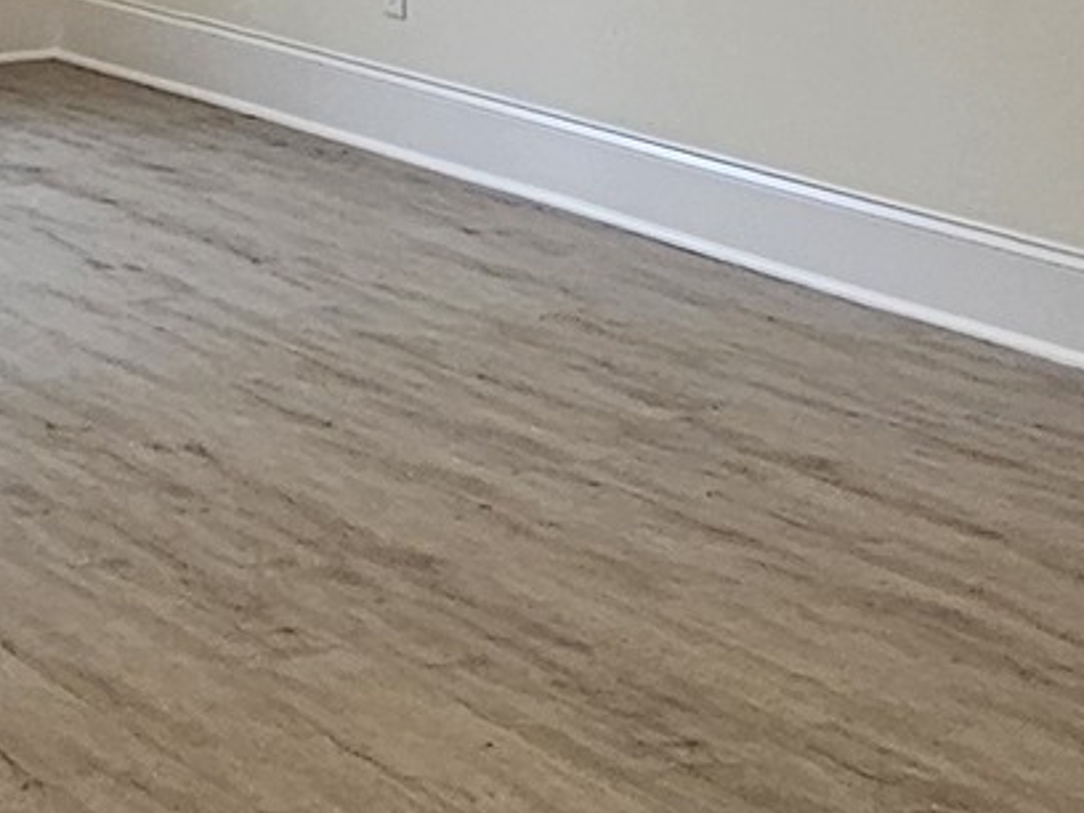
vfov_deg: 14.5
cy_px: -199
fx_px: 3069
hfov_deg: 20.0
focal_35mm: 98
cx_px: 489
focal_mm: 2.2
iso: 160
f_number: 2.2
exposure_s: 1/60
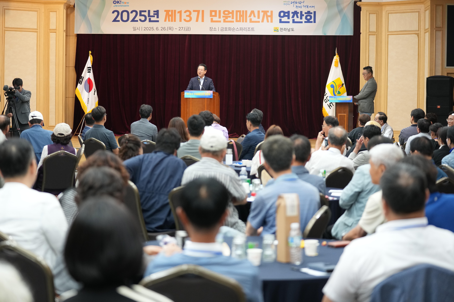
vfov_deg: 16.9
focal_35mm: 81
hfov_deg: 25.1
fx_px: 1021
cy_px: 151
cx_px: 227
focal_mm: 81
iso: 2500
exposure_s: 1/250
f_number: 2.8
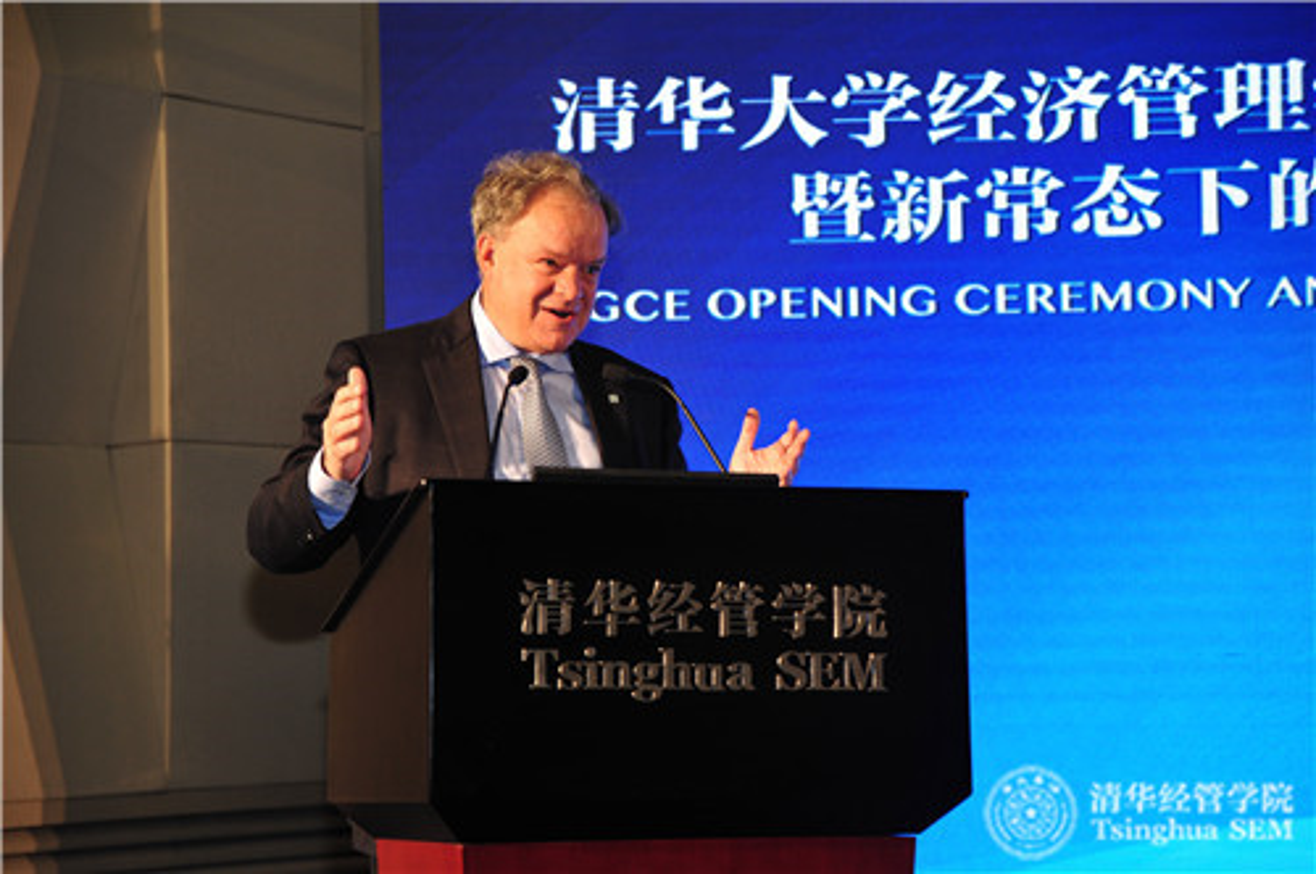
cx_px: 658
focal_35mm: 85
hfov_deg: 23.9
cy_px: 437
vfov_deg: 16.0
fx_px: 3103
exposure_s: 1/125
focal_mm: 85
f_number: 4
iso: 1250
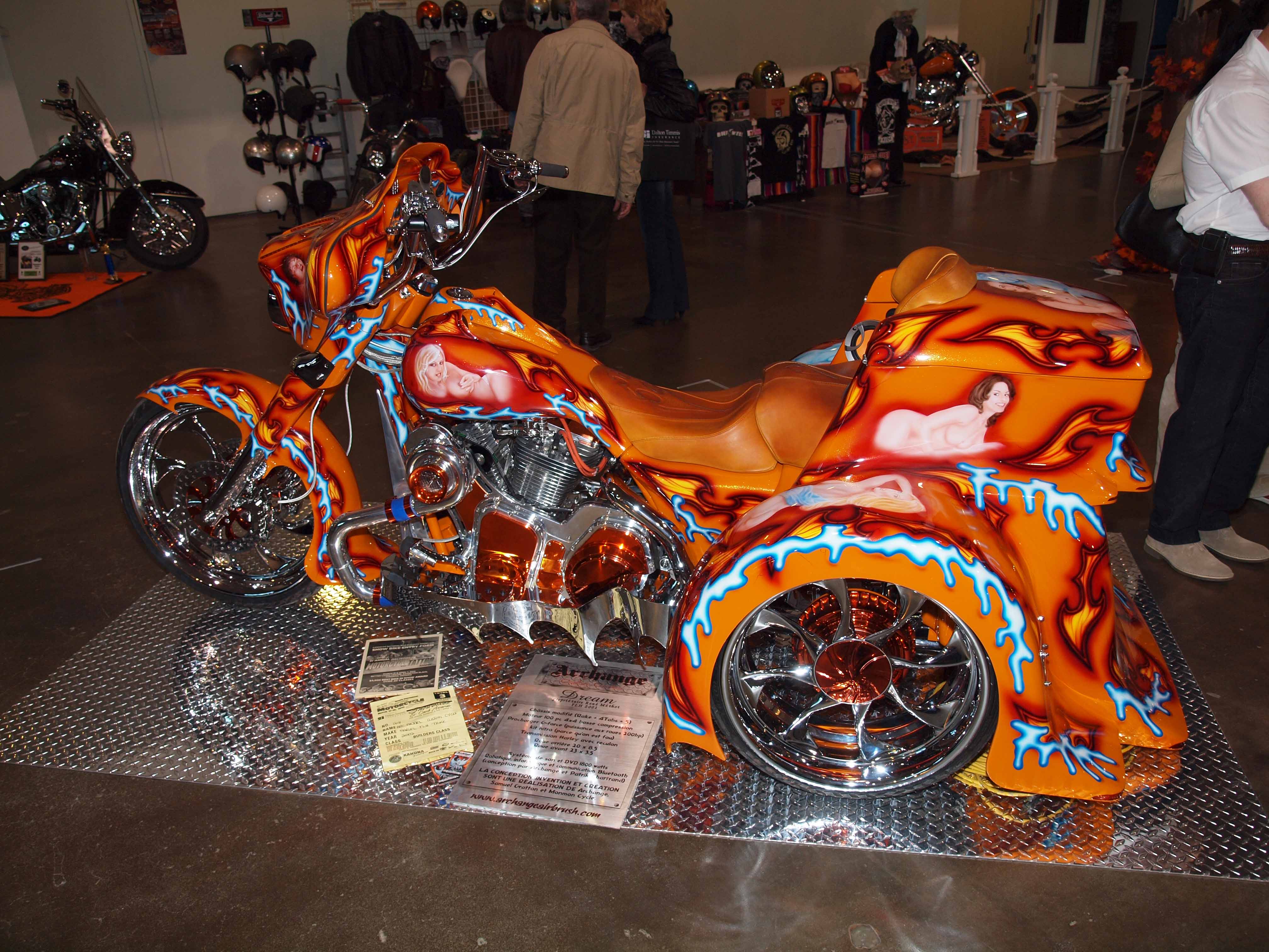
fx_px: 1026
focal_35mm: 28
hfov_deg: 63.4
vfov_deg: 49.7
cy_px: 476
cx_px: 634
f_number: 2.8
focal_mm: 14
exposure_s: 1/60
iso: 200
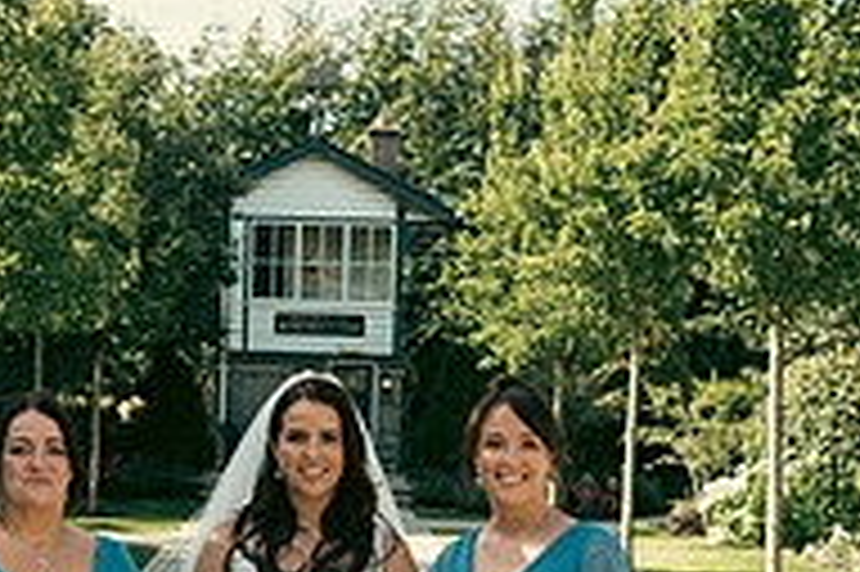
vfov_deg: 17.7
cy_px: 498
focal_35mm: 76
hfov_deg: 26.5
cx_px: 279
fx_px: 1814
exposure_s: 1/500
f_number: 5
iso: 200
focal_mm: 25
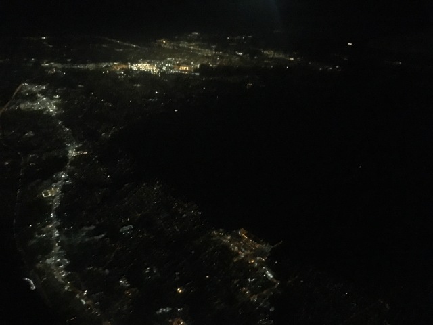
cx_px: 216
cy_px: 162
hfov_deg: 61.7
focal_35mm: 29
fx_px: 363
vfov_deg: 48.2
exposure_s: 1/15
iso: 2000
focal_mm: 4.15
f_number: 2.2
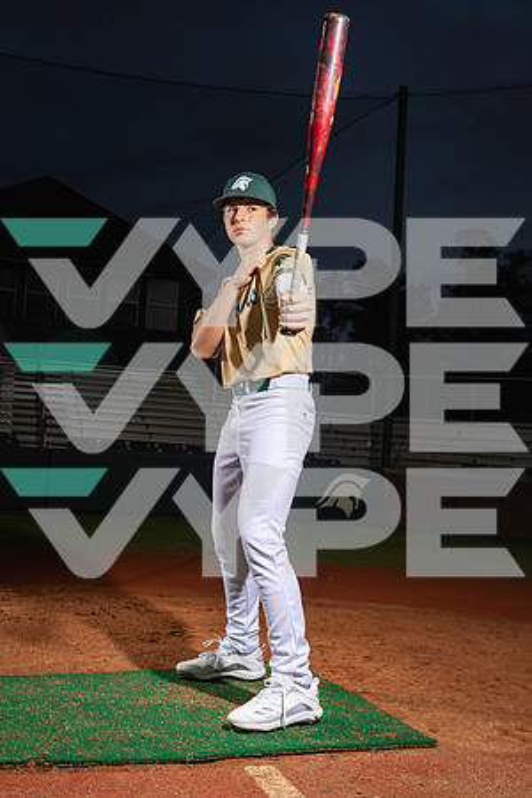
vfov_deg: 46.4
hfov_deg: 31.9
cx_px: 266
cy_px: 399
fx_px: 931
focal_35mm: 42
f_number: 5.6
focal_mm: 42
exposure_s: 1/250
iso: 200
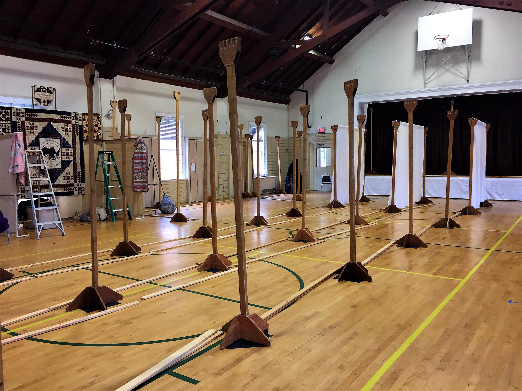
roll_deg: +0.2
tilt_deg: -4.9
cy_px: 196
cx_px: 261
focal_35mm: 29
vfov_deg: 48.2
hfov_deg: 61.7
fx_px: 437
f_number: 2.2
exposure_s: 1/30
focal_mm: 4.15
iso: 100
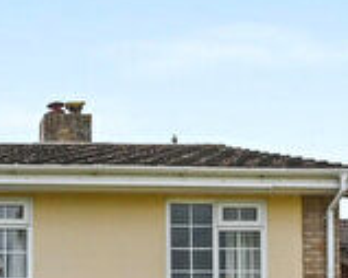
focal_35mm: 58
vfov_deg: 21.6
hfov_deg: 27.9
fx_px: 597
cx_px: -83
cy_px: 427
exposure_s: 1/1000
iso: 400
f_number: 8
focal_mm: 14
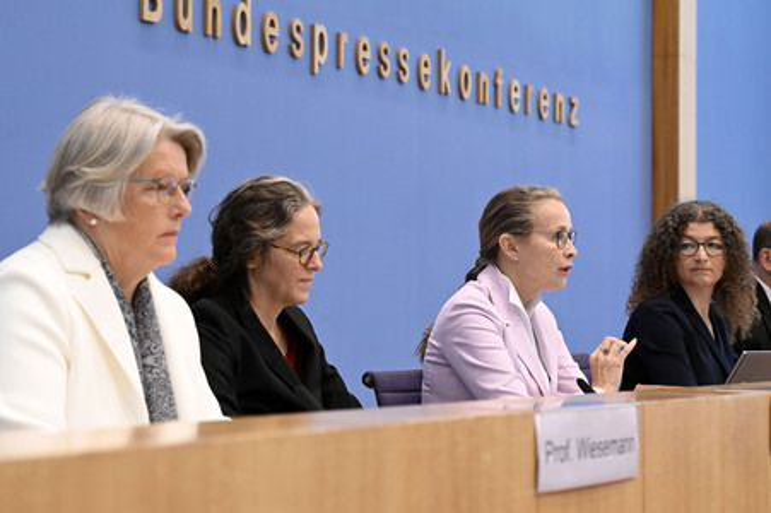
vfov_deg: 16.0
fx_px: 1819
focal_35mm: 85
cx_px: 386
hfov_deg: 23.9
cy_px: 256
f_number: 6.3
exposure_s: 1/500
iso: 4000
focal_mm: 85
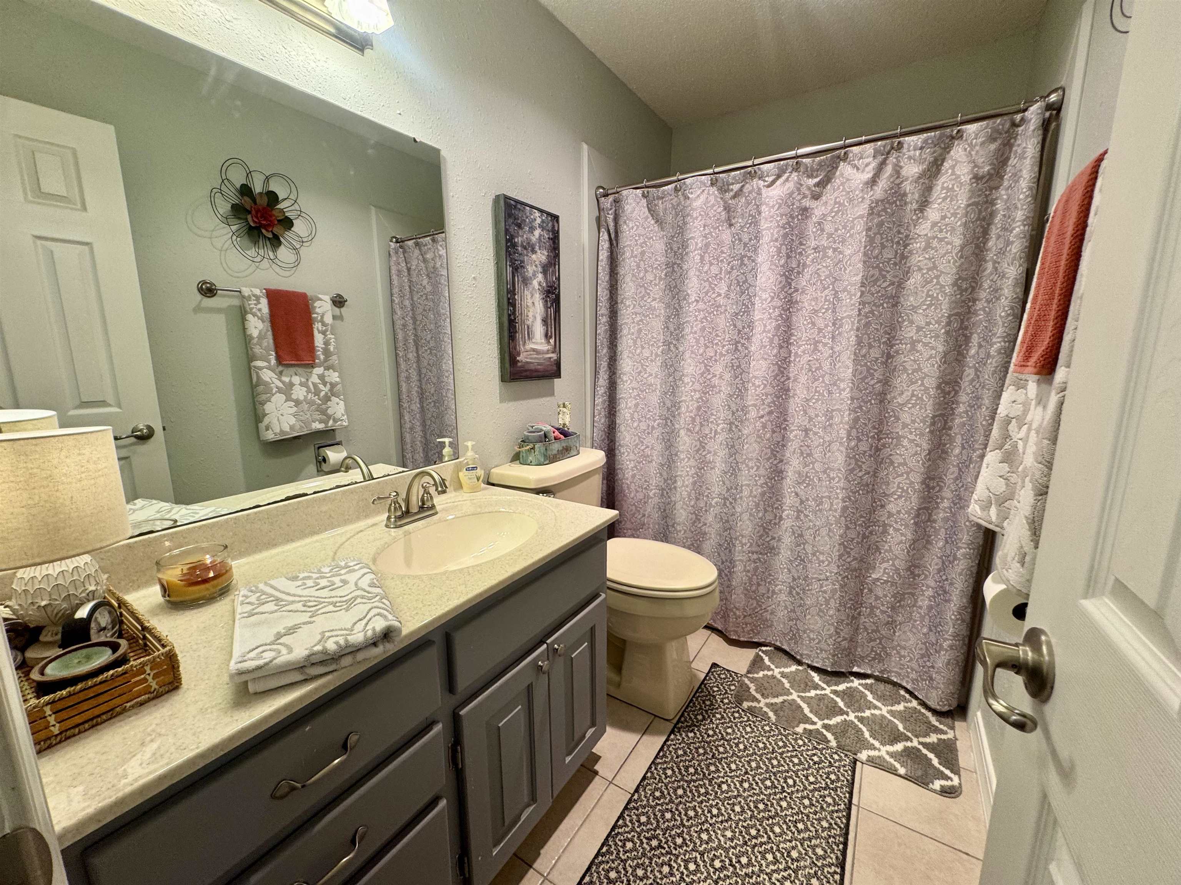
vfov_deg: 85.7
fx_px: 478
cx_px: 590
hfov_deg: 102.1
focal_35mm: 14
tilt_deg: -11.8
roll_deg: -0.8
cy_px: 442
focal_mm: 2.22
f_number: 2.2
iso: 100
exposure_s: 1/120
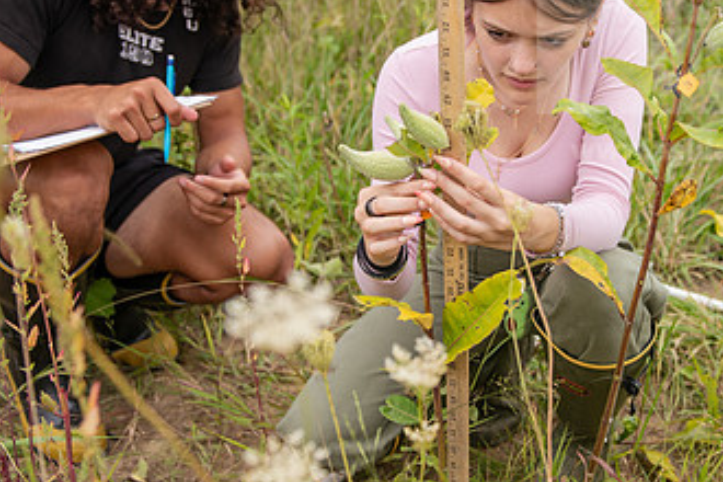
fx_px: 1024
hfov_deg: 38.5
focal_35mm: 51
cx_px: 471
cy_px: 196
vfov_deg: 26.4
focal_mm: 29
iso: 80
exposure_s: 1/320
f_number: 3.2
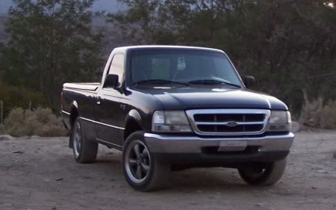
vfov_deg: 13.7
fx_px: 870
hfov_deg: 21.3
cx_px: 314
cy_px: 54
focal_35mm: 95
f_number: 2.8
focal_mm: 6.3
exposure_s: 1/8
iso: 140
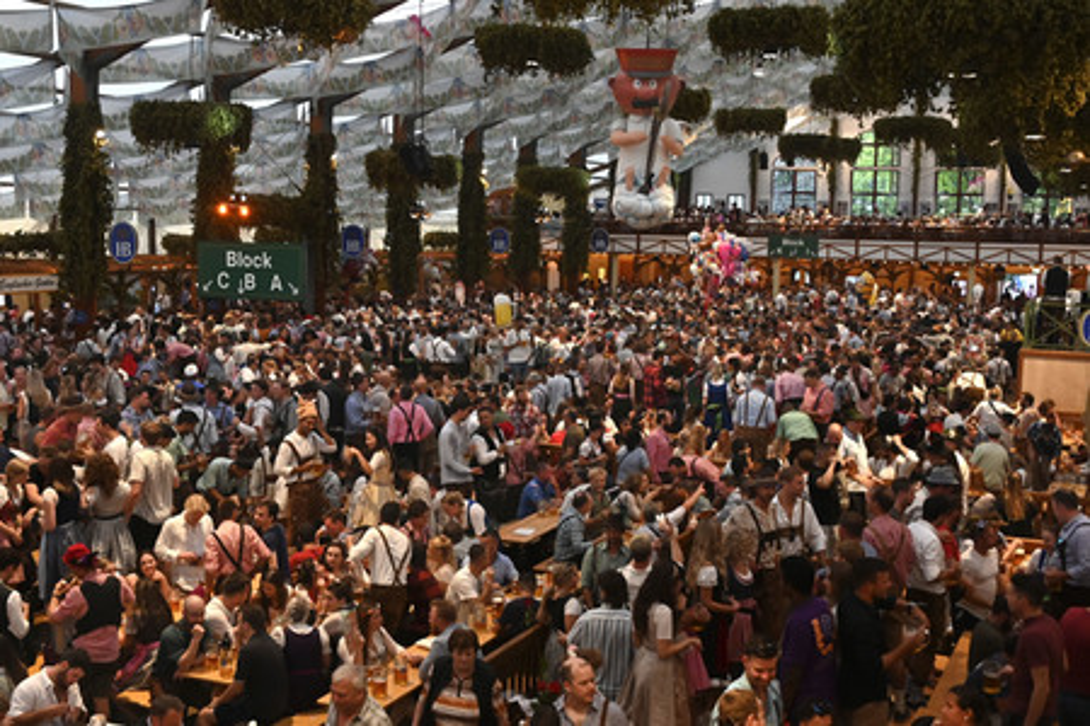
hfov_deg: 46.4
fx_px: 1272
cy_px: 363
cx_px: 545
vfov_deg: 31.9
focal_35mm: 42
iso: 4000
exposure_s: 1/160
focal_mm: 28
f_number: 6.3
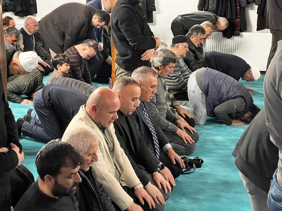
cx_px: 141
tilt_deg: -12.7
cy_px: 106
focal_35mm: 77
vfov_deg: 19.1
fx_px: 627
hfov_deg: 25.3
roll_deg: -0.5
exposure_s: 1/25
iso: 1000
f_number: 2.8
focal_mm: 9
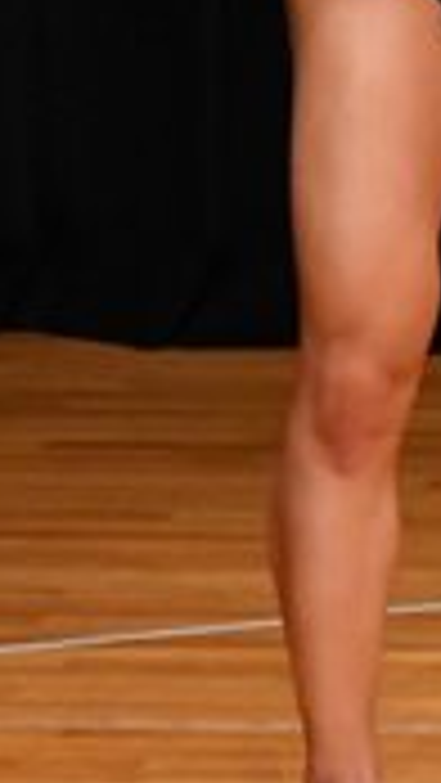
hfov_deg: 1.0
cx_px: 1339
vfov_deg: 1.8
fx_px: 24673
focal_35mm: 1188
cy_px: -50
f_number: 5.6
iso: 4000
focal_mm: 170
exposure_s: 1/400
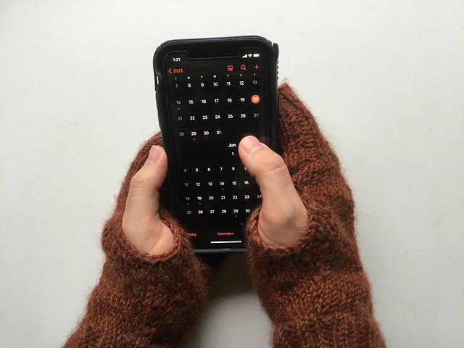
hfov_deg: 58.4
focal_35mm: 31
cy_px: 174
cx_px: 232
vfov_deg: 45.4
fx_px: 416
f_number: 2.4
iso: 32
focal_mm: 3.3
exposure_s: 1/30
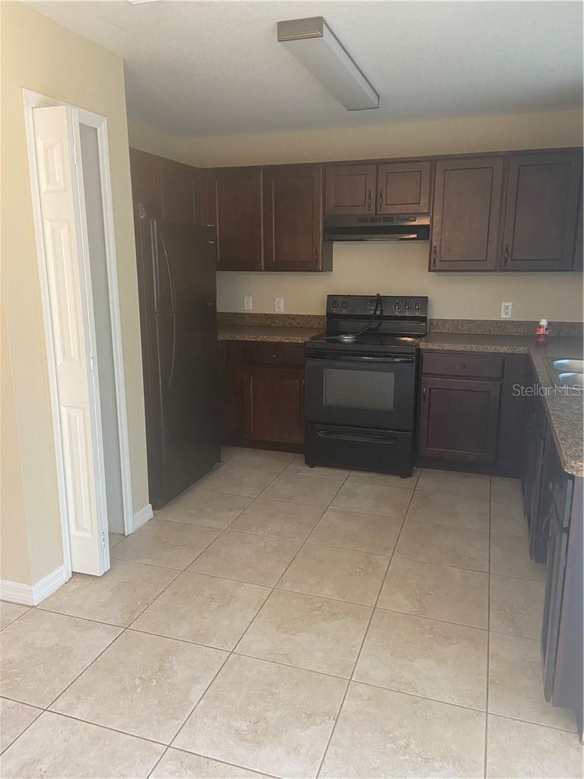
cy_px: 390
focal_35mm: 26
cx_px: 292
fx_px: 585
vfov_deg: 67.3
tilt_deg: -11.8
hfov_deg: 53.1
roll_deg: +0.8
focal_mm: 4.25
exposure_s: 1/60
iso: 100
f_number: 1.8
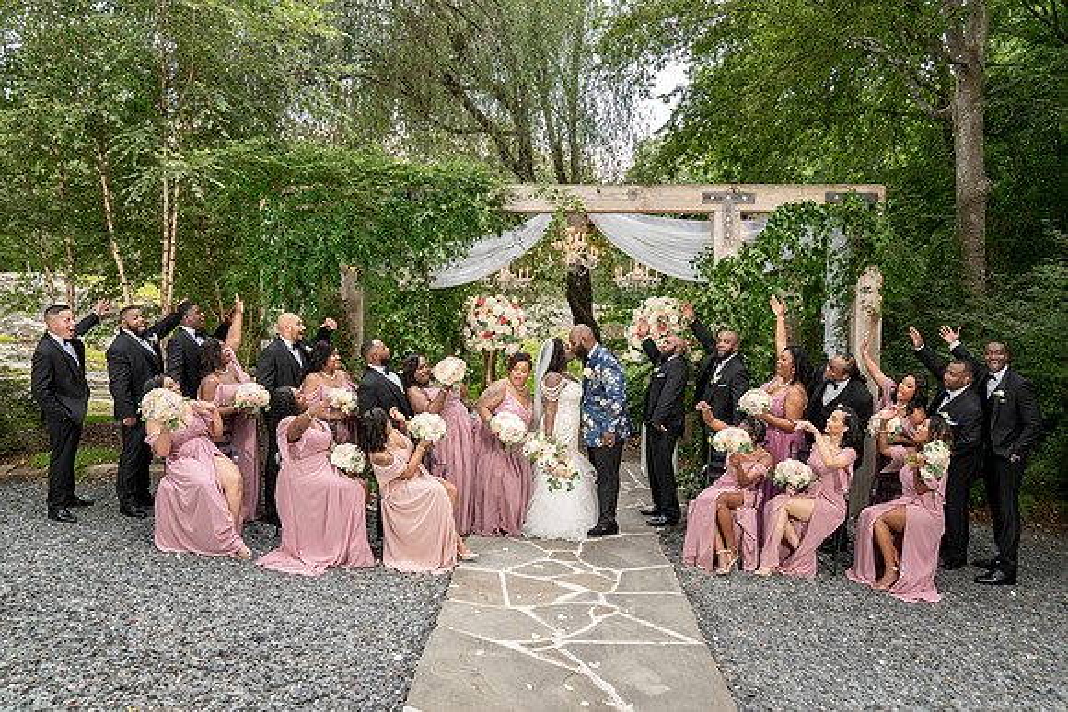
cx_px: 535
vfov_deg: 47.4
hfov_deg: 66.7
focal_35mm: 27
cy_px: 362
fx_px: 811
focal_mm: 26
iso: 640
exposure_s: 1/200
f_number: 4
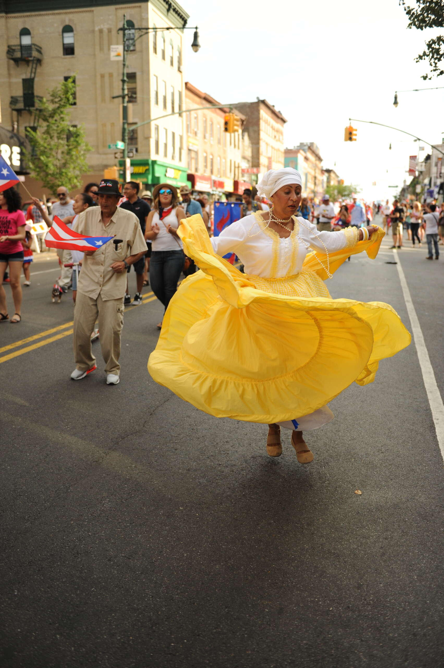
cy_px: 334
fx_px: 648
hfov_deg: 37.8
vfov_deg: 54.5
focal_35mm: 35
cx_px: 222
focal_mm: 35
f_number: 2.8
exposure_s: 1/5000
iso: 800
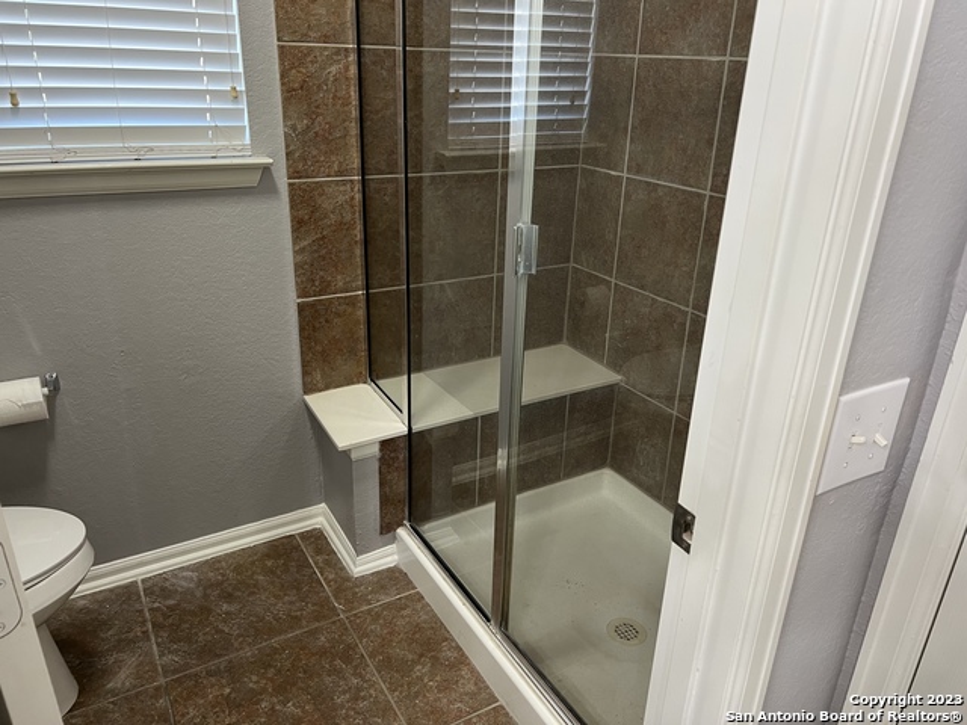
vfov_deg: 53.1
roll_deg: -1.8
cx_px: 484
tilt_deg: -23.8
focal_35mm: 26
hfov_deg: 67.3
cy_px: 362
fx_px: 726
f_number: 1.5
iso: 100
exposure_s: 1/60
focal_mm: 5.7
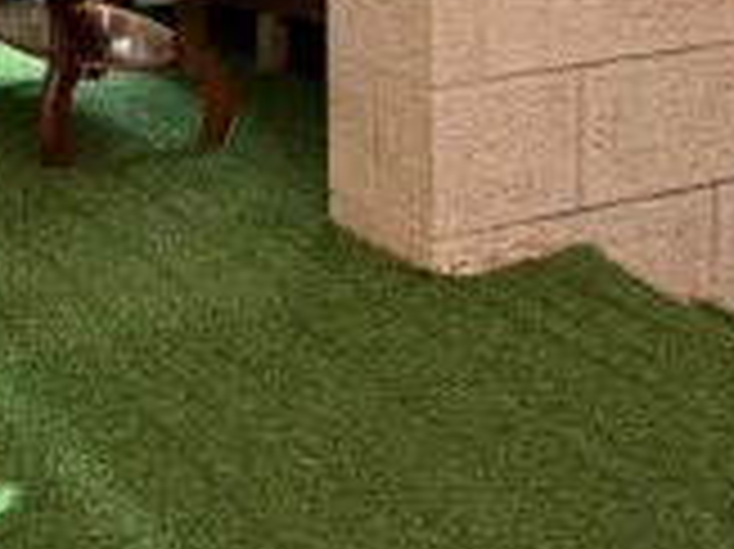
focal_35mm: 55
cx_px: -140
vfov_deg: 24.2
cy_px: -99
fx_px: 1165
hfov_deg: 30.0
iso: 50
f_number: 2.2
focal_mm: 2.22
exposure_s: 1/149
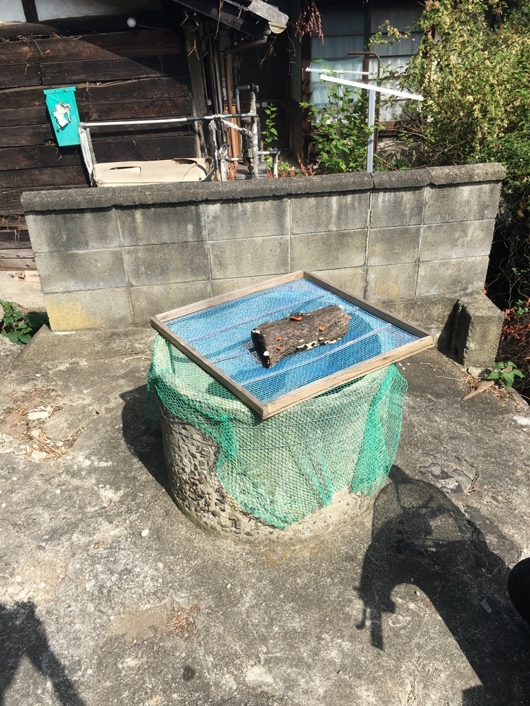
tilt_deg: -29.1
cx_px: 265
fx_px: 592
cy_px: 353
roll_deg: +0.4
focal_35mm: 29
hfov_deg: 48.2
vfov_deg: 61.7
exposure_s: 1/1183
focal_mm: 4.15
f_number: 2.2
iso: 25
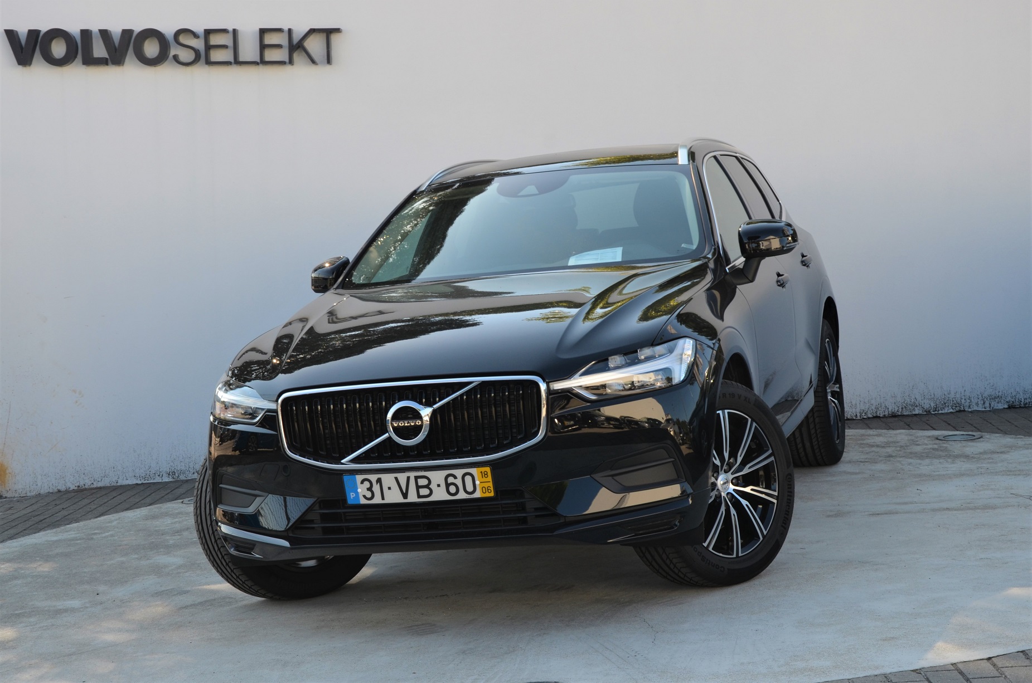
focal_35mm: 68
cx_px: 516
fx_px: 1931
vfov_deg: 20.1
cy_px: 342
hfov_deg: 29.9
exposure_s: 1/200
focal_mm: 45
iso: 200
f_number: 7.1
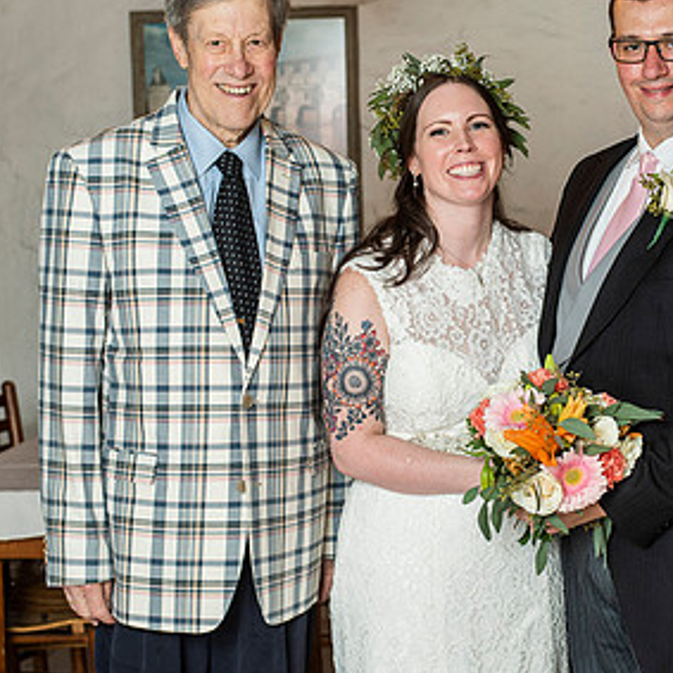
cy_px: 263
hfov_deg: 19.8
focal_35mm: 87
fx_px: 1914
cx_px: 523
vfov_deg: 19.9
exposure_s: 1/80
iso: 500
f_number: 4
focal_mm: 50
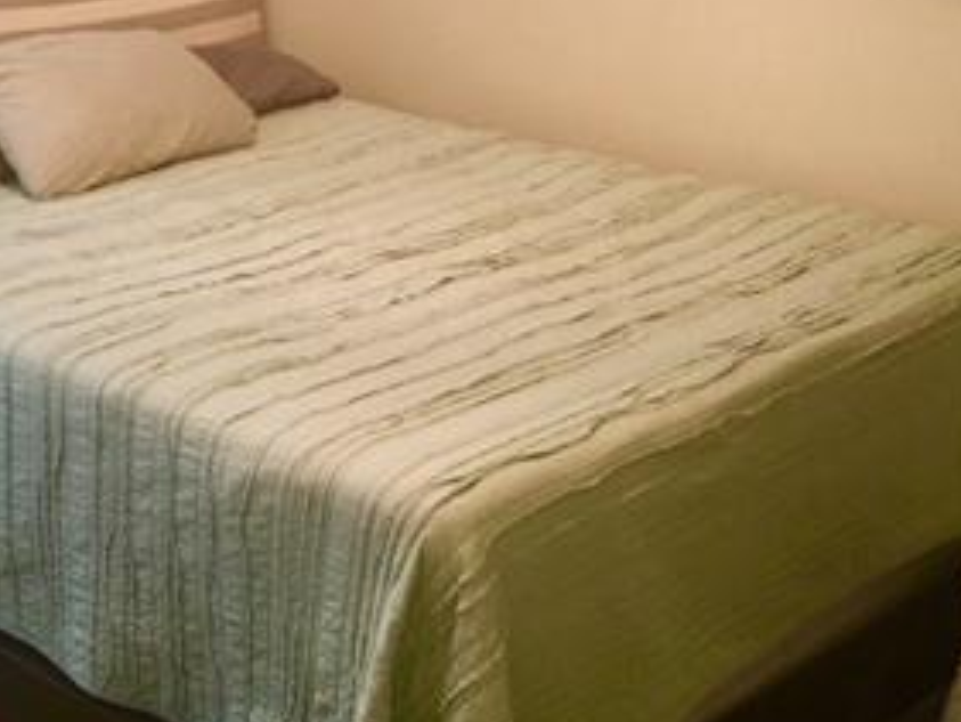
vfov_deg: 22.0
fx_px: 1833
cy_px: 137
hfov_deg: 29.3
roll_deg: -1.2
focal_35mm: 66
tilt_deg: -12.4
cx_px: 376
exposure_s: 1/4
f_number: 2.2
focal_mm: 4.15
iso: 50
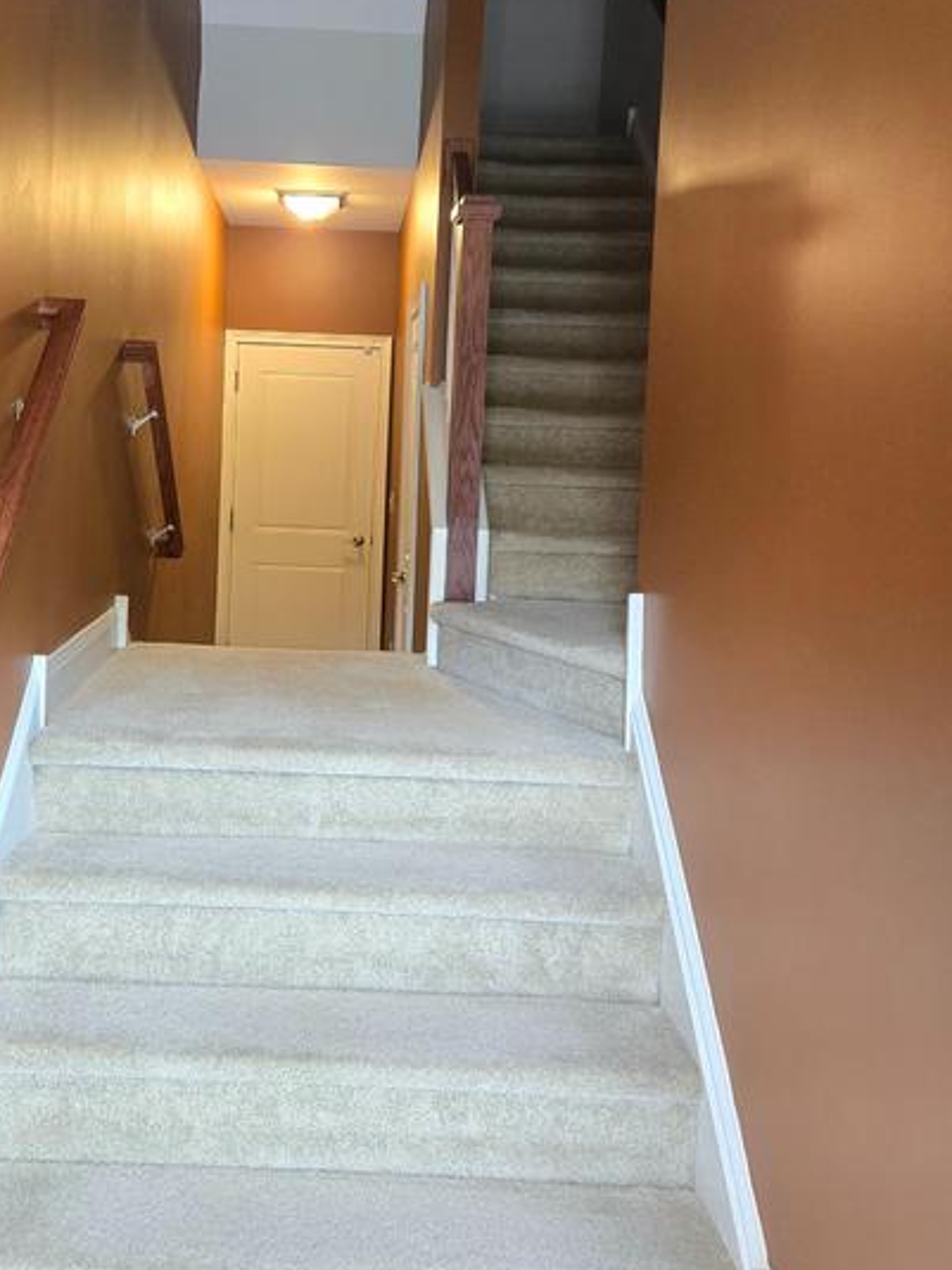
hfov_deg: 42.3
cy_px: 461
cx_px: 316
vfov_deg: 54.6
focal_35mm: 33
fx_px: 1211
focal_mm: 5.4
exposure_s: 1/120
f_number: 1.8
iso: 640
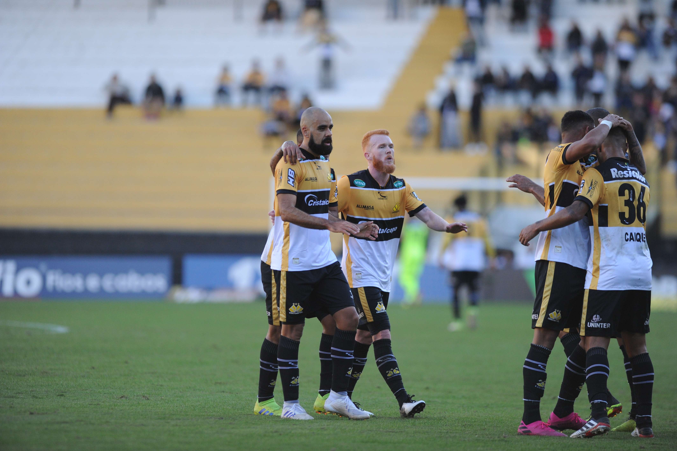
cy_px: 226
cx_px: 339
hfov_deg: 6.8
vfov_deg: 4.6
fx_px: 5660
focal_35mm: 301
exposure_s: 1/1600
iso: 1600
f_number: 2.8
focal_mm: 300
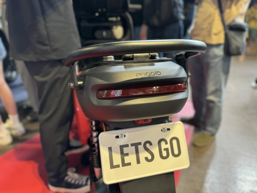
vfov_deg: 56.8
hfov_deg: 71.6
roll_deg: -0.7
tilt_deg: -21.4
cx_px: 128
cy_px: 96
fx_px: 178
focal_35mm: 24
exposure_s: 1/60
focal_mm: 6.86
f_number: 1.78
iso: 250
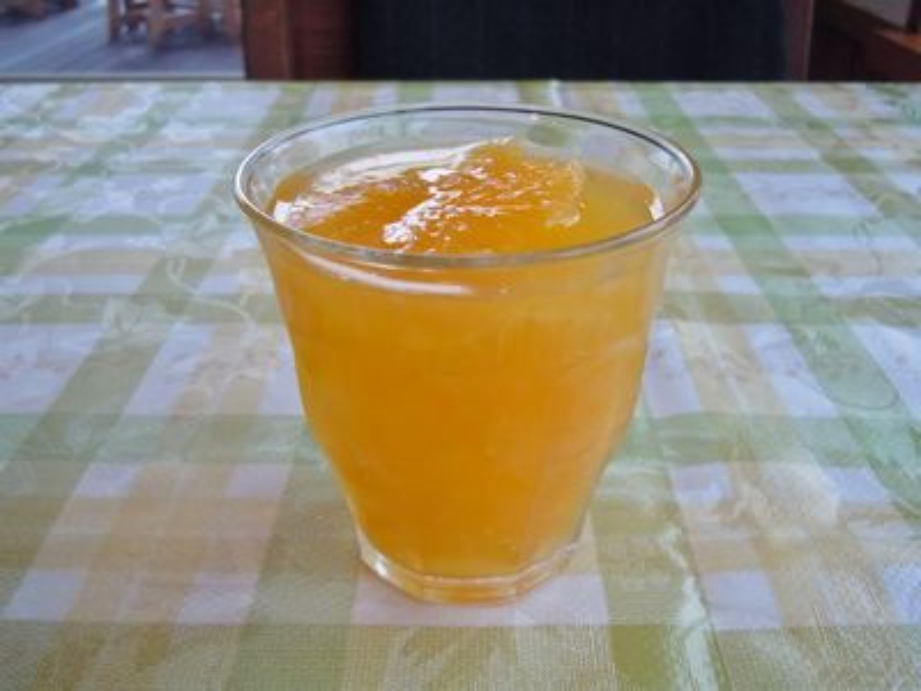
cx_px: 460
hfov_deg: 55.4
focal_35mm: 33
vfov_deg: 42.9
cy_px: 346
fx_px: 878
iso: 320
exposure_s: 1/125
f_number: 4
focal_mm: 5.9
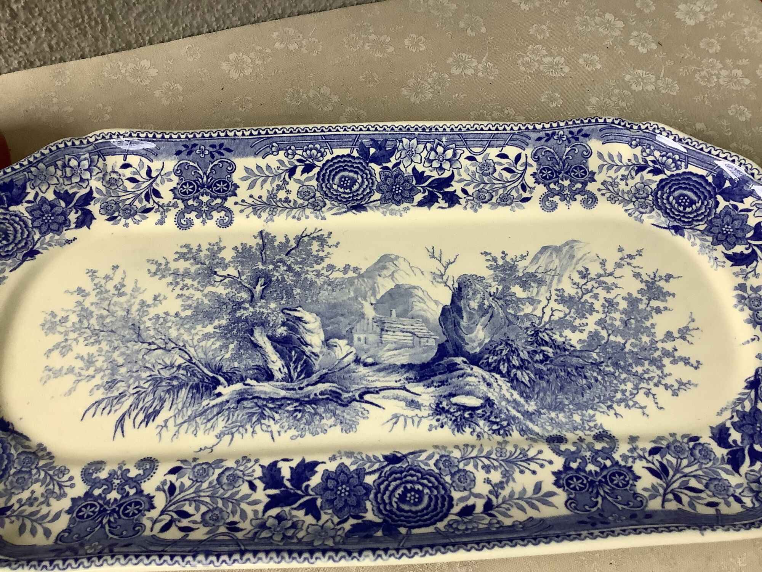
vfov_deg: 45.4
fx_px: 682
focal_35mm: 31
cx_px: 381
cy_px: 286
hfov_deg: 58.4
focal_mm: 3.3
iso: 100
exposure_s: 1/60
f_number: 2.4
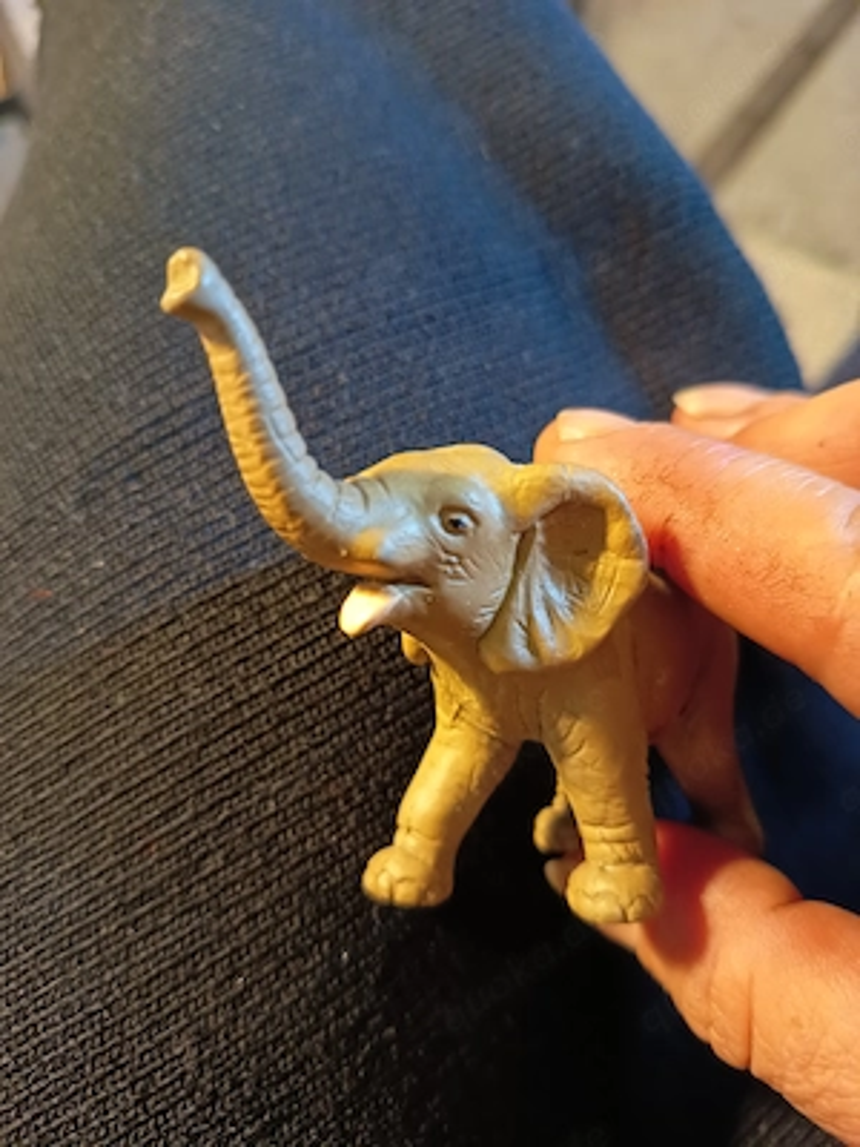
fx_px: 795
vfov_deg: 71.6
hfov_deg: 56.8
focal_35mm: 24
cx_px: 430
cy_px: 574
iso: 1814
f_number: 1.7
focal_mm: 5.27
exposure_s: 1/16.7
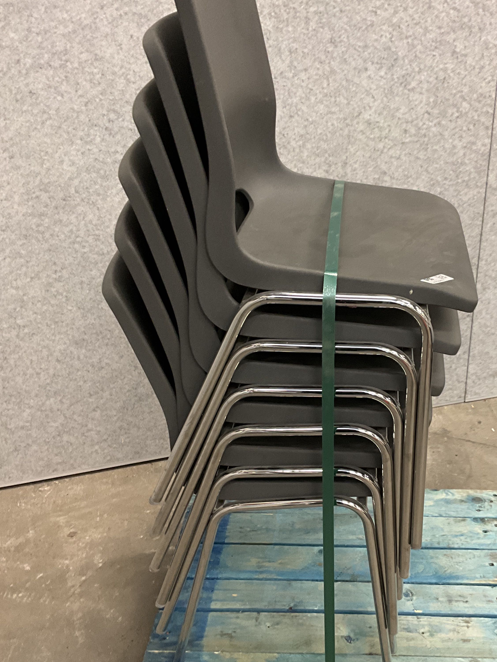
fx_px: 746
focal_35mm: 39
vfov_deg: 47.8
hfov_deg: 36.6
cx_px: 312
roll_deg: +0.7
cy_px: 357
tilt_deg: -30.3
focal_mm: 3
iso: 200
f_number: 1.8
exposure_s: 1/60
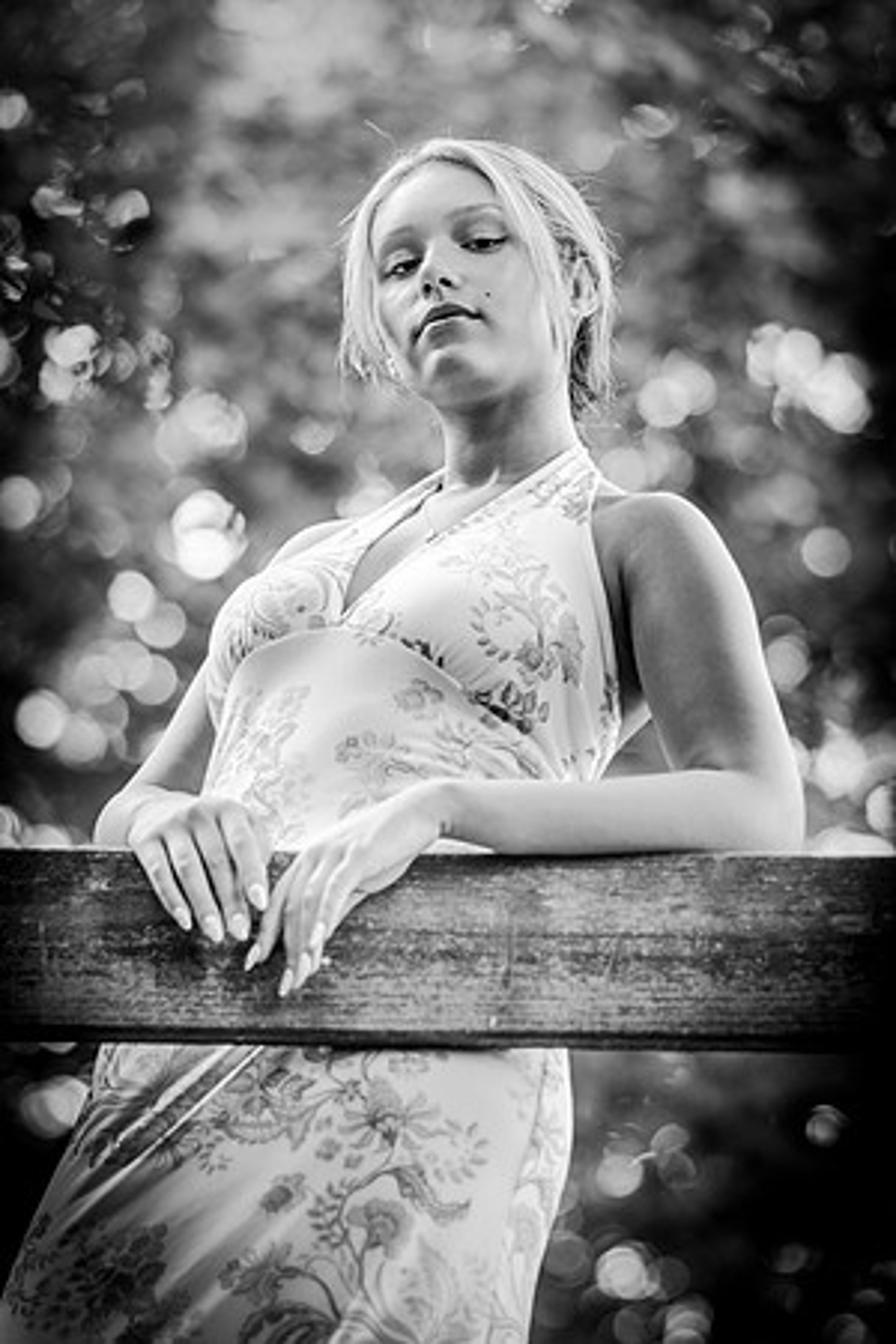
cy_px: 672
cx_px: 448
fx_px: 4741
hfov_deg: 10.8
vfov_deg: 16.1
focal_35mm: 127
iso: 100
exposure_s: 1/125
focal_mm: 85
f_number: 2.2
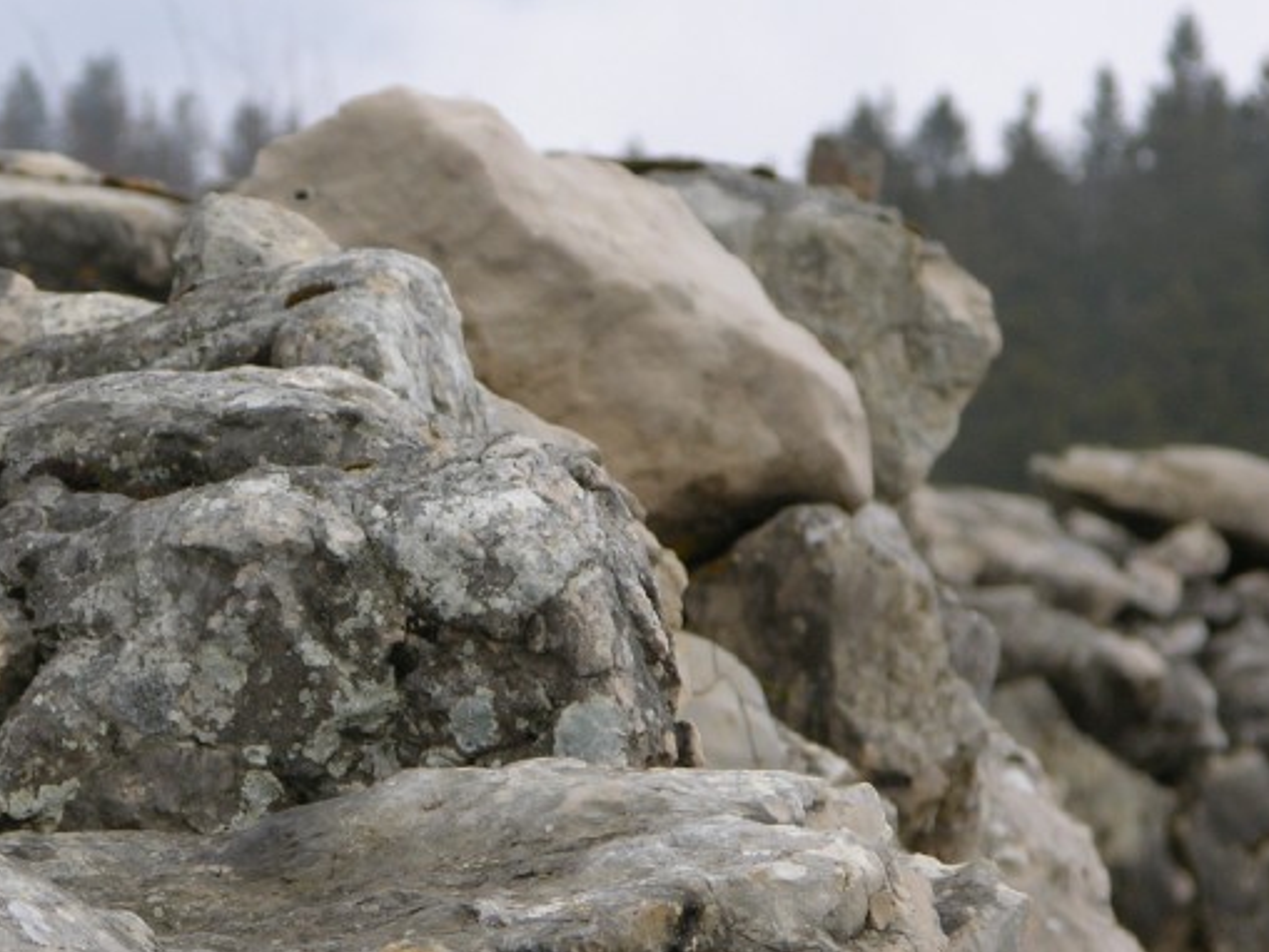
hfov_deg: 6.1
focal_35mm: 322
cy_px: 334
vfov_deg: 4.6
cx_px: 100
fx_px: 11807
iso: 50
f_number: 5
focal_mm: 41.1
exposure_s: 1/244
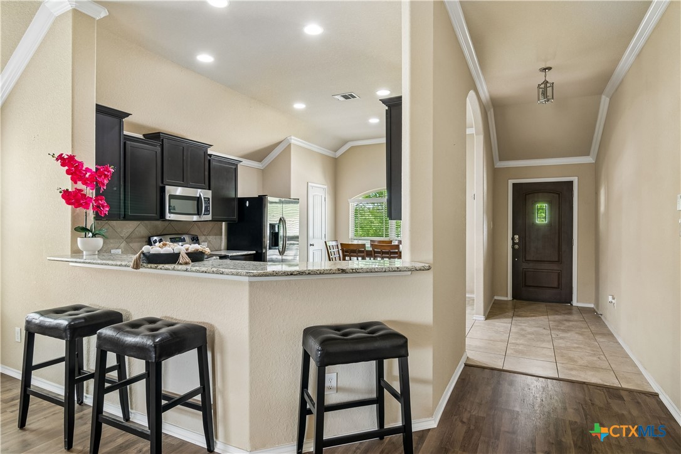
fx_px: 359
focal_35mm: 19
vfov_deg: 64.6
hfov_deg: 86.9
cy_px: 227
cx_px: 340
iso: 320
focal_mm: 13
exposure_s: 1/15
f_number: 8
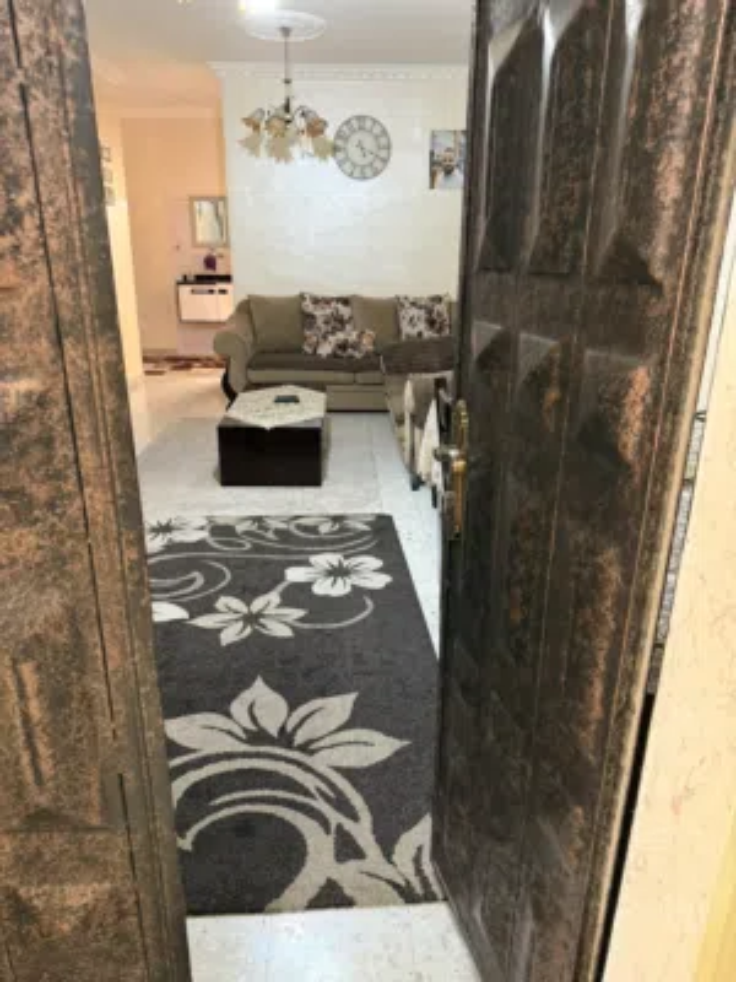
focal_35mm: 24
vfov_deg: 71.6
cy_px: 491
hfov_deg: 56.8
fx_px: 680
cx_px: 368
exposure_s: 1/50
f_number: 1.78
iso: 800
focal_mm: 6.76
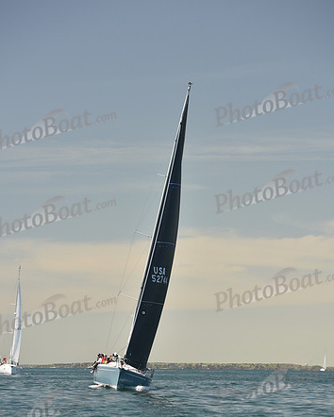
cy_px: 252
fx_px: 1976
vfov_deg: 12.0
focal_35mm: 160
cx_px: 166
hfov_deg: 9.7
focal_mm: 130
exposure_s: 1/800
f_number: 4.5
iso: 250
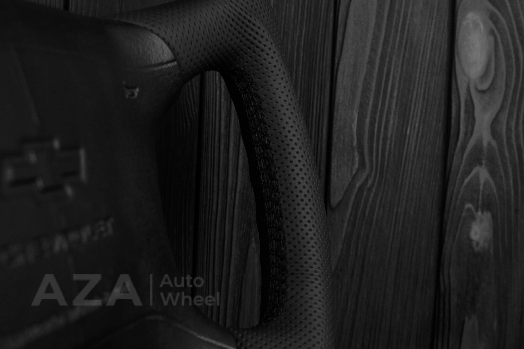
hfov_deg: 37.8
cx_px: 262
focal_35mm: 52
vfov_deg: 25.8
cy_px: 174
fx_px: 764
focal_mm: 35
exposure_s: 1/125
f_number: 6.3
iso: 500
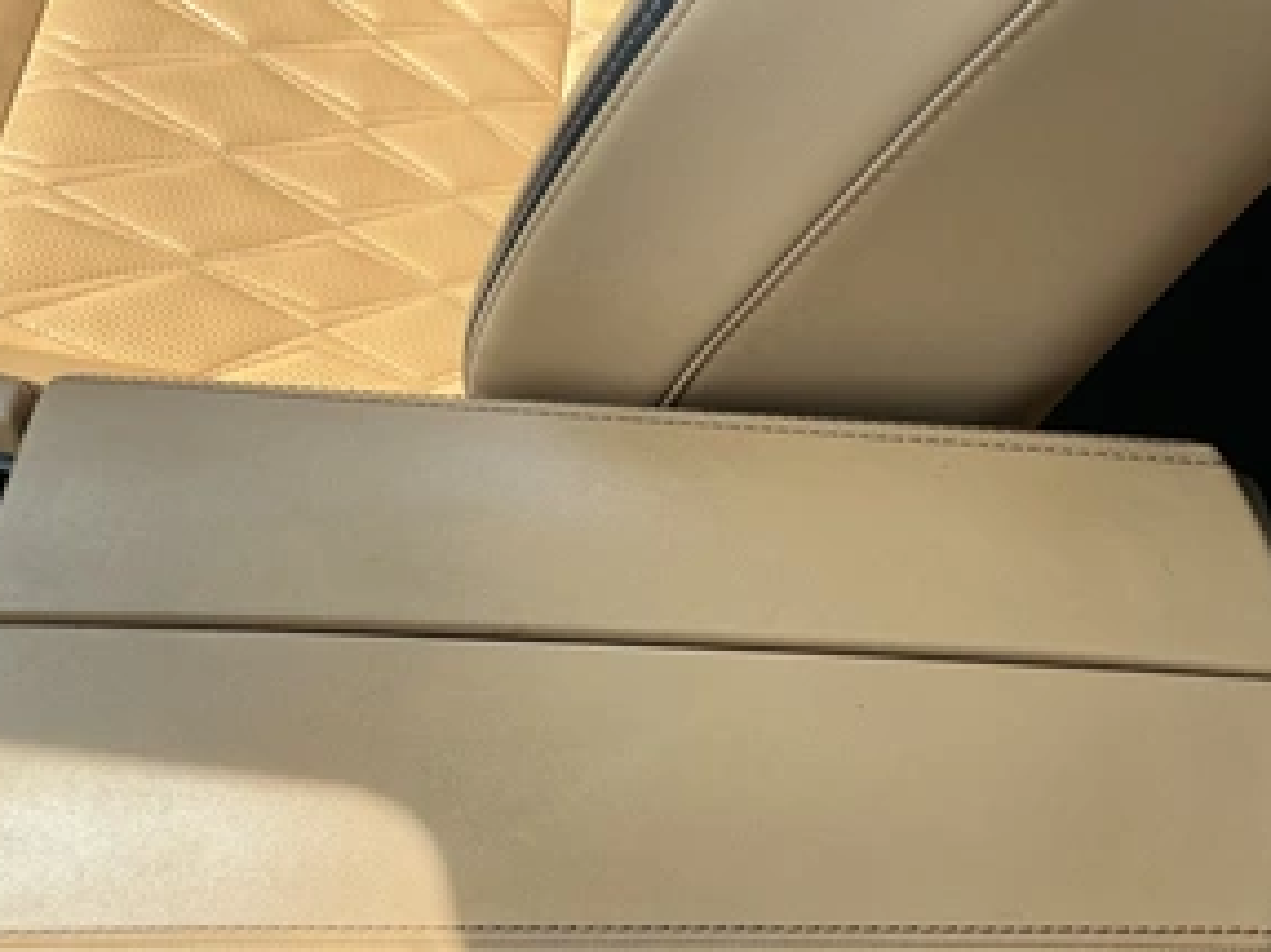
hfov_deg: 47.8
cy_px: 593
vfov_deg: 36.6
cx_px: 678
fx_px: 1431
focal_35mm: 39
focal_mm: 3
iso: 32
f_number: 1.8
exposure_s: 1/500
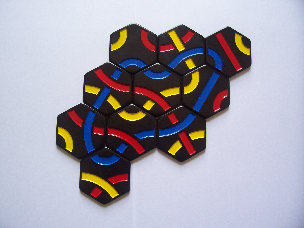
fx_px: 299
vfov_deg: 41.8
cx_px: 152
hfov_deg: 54.0
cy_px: 114
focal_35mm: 34
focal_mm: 5.6
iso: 80
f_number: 2.7
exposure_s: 1/82.9
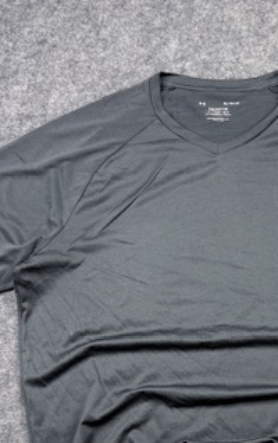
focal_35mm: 51
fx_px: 617
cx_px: 228
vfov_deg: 38.9
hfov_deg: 24.9
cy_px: 310
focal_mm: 6.76
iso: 50
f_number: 1.78
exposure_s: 1/121
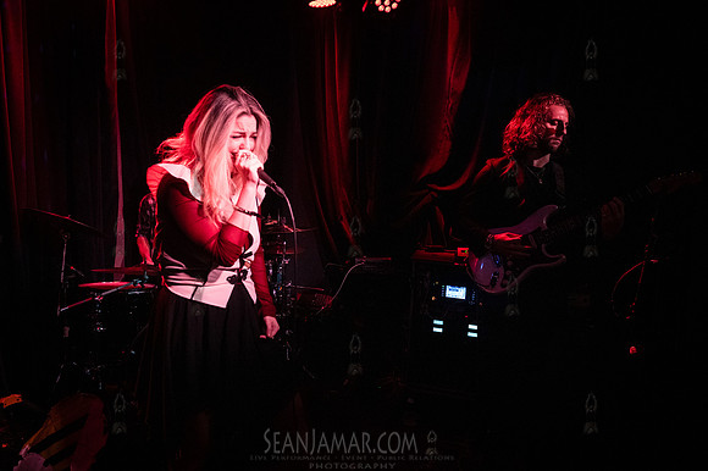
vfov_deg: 49.9
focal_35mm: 26
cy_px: 235
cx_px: 339
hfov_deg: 69.9
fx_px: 507
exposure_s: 1/400
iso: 12800
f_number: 4
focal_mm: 24
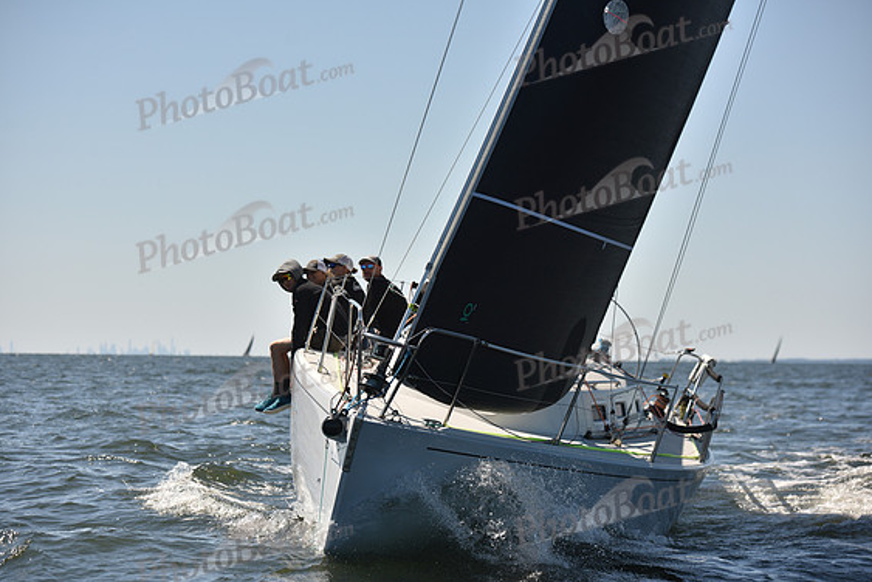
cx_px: 435
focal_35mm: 103
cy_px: 292
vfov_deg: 13.3
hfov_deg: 19.8
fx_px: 2496
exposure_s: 1/1600
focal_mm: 100
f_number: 4.5
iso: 250
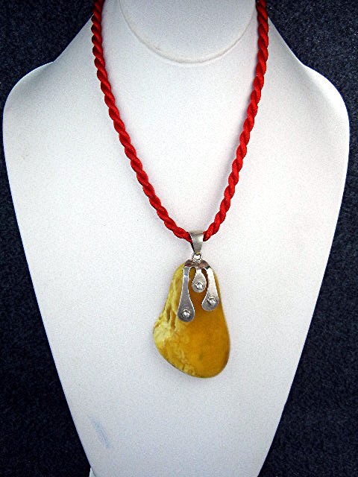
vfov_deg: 54.0
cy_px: 238
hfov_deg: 41.8
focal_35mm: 34
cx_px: 179
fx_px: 469
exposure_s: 1/34.8
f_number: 3.6
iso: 160
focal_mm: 6.2
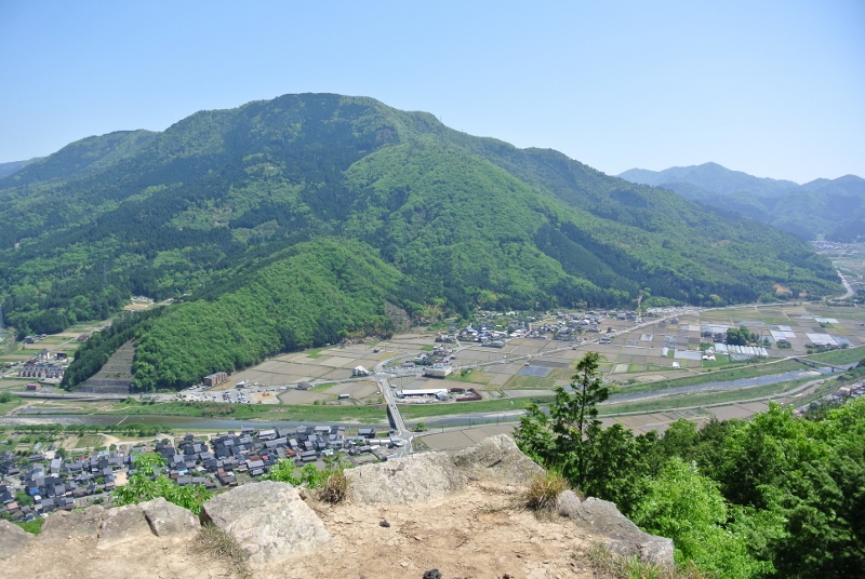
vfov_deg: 48.1
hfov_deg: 67.3
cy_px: 290
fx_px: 650
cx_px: 432
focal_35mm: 27
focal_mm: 10
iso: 100
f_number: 4.5
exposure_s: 1/640
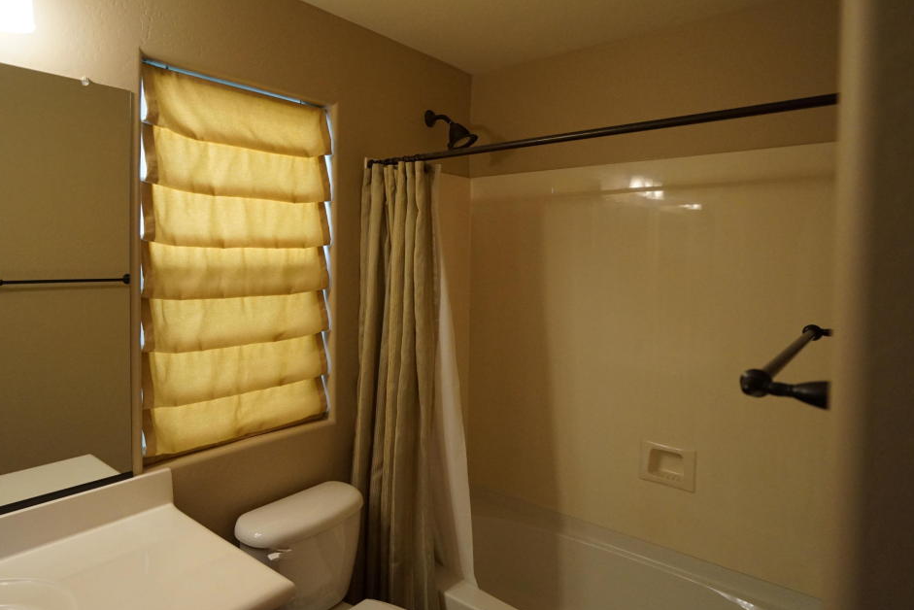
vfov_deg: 57.1
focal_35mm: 22
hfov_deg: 77.6
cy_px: 271
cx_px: 364
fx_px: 559
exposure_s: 1/160
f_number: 4
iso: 3200
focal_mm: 18
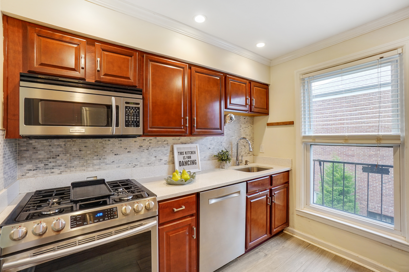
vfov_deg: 77.3
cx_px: 204
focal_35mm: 15
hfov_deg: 100.4
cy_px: 136
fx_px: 170
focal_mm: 10
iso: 400
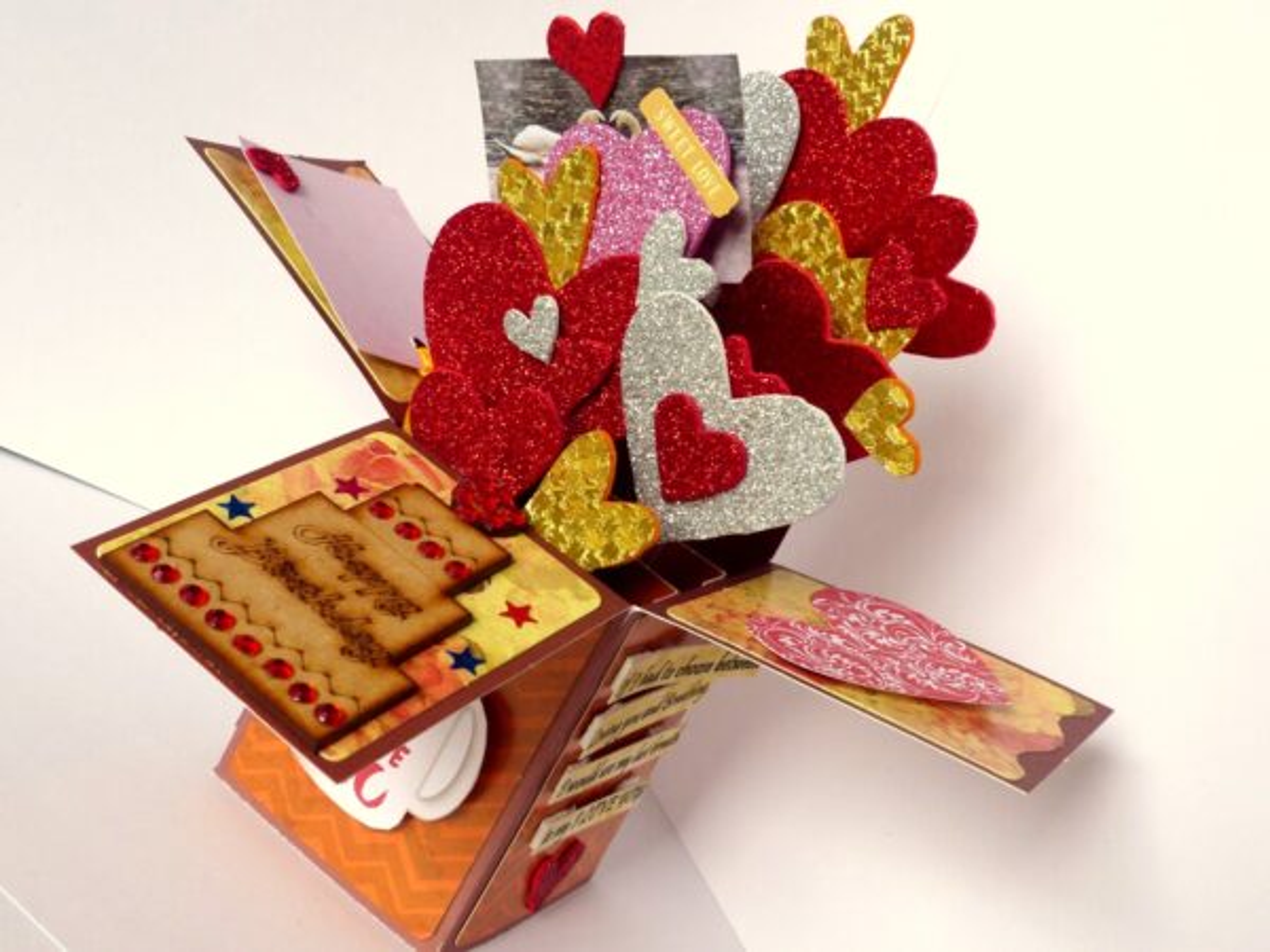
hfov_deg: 38.9
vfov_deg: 29.7
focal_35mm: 49
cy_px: 476
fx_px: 1798
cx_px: 635
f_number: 4
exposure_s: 1/125
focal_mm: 8.7
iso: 100
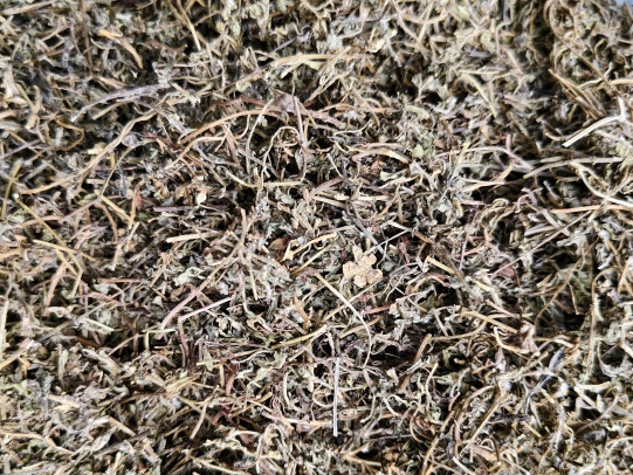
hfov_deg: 53.9
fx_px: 622
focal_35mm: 34
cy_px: 276
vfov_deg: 41.7
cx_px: 307
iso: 71
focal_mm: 5.56
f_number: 1.88
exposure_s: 1/285
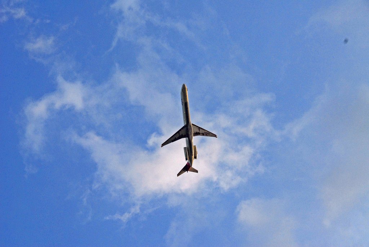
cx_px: 184
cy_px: 124
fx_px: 1077
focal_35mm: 105
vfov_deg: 13.1
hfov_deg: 19.4
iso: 400
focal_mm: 70
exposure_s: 1/640
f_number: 10
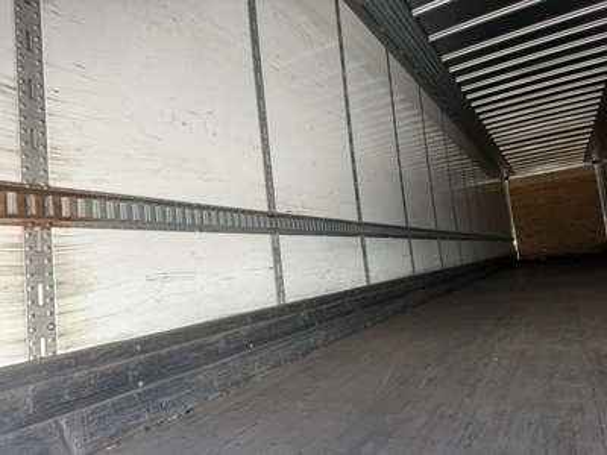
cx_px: 304
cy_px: 228
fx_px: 421
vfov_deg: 56.8
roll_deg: +5.4
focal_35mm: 24
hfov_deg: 71.6
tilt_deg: +5.9
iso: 125
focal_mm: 6.76
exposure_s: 1/121
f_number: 1.78
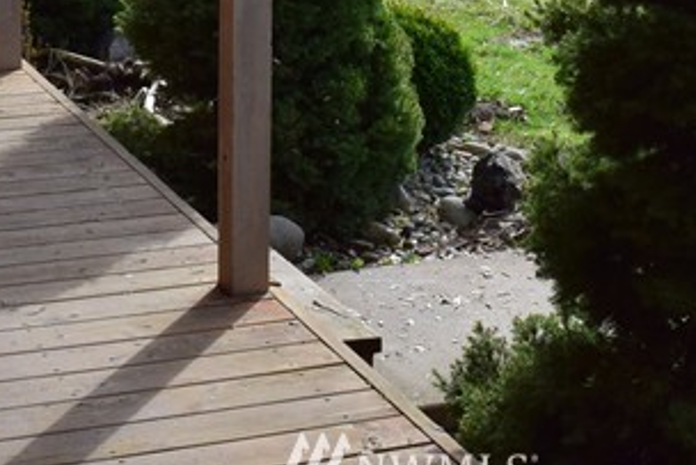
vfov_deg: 12.1
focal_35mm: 107
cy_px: -282
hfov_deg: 19.1
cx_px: 410
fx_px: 2070
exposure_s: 1/500
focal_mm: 20
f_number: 11
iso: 400
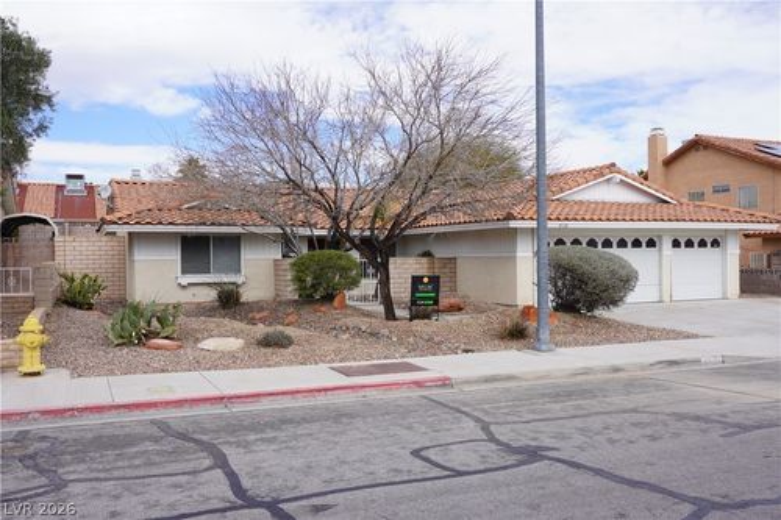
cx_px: 390
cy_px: 260
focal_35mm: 32
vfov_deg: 41.7
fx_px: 683
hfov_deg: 59.5
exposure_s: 1/125
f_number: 9
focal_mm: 21
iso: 100
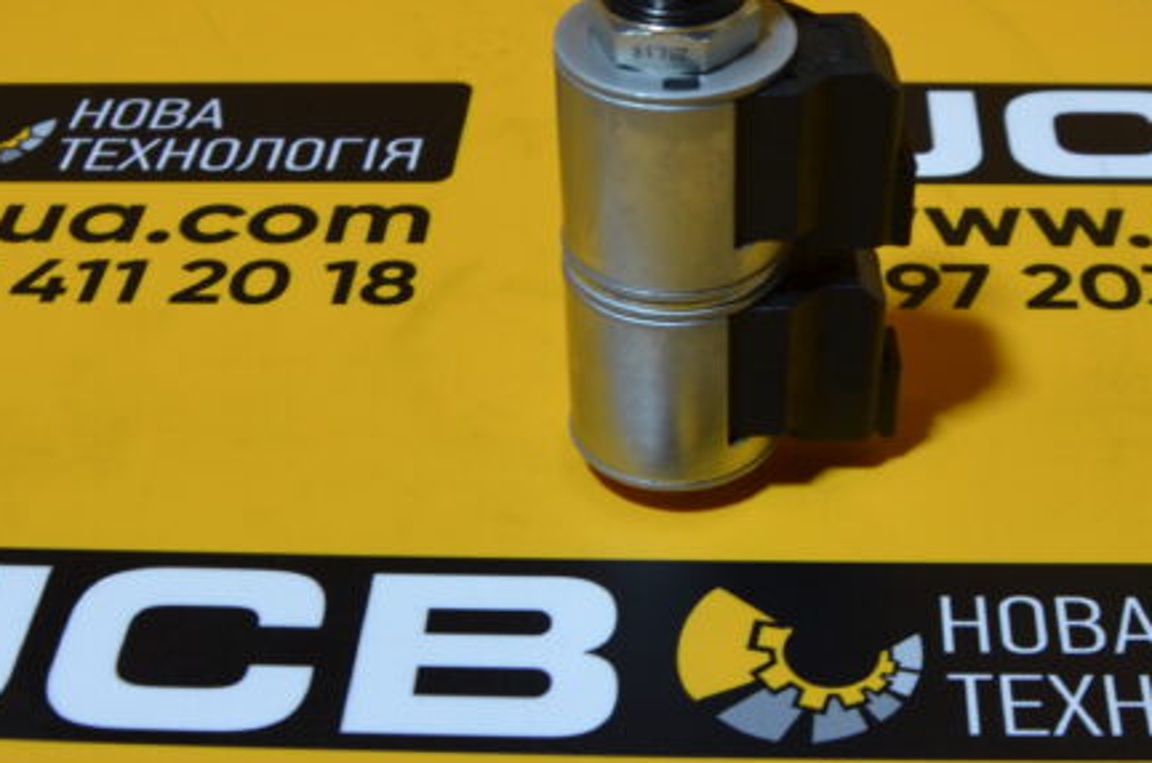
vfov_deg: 21.1
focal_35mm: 64
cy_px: 317
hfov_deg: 31.4
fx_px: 2043
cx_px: 669
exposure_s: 1/60
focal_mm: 18
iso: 280
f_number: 5.6
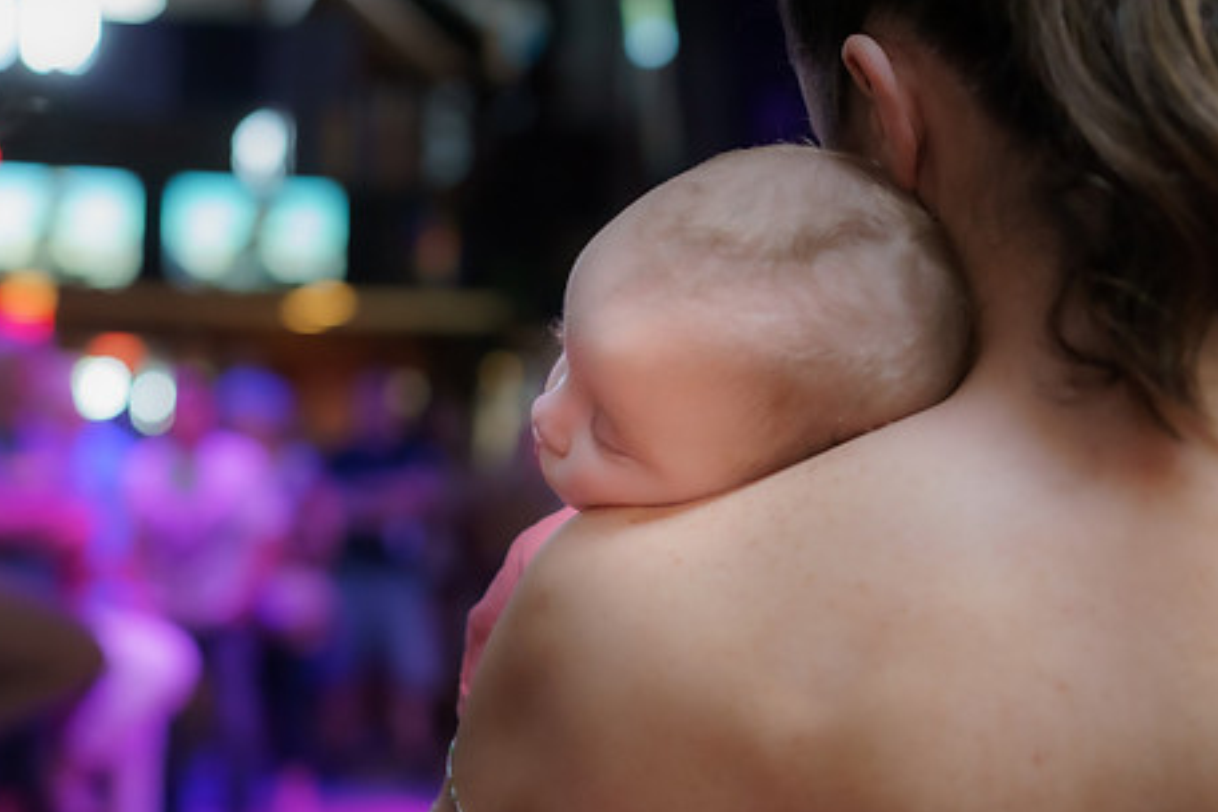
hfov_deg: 28.8
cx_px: 566
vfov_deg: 19.4
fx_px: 2368
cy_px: 463
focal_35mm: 70
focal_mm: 55
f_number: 2.8
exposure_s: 1/125
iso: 3200
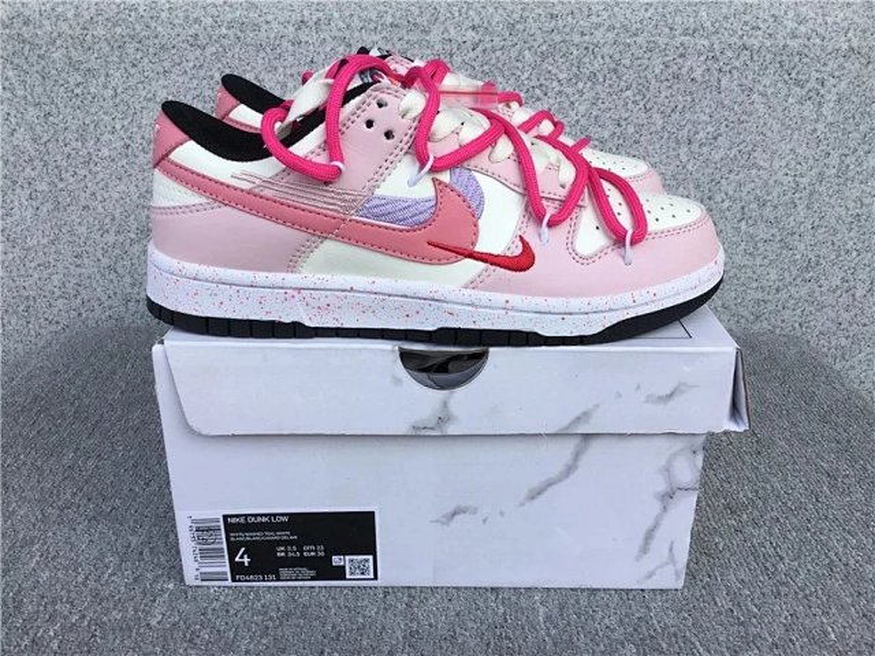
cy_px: 328
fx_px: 784
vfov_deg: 45.4
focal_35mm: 31
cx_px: 438
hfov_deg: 58.4
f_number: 2.4
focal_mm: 3.3
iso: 25
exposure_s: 1/554
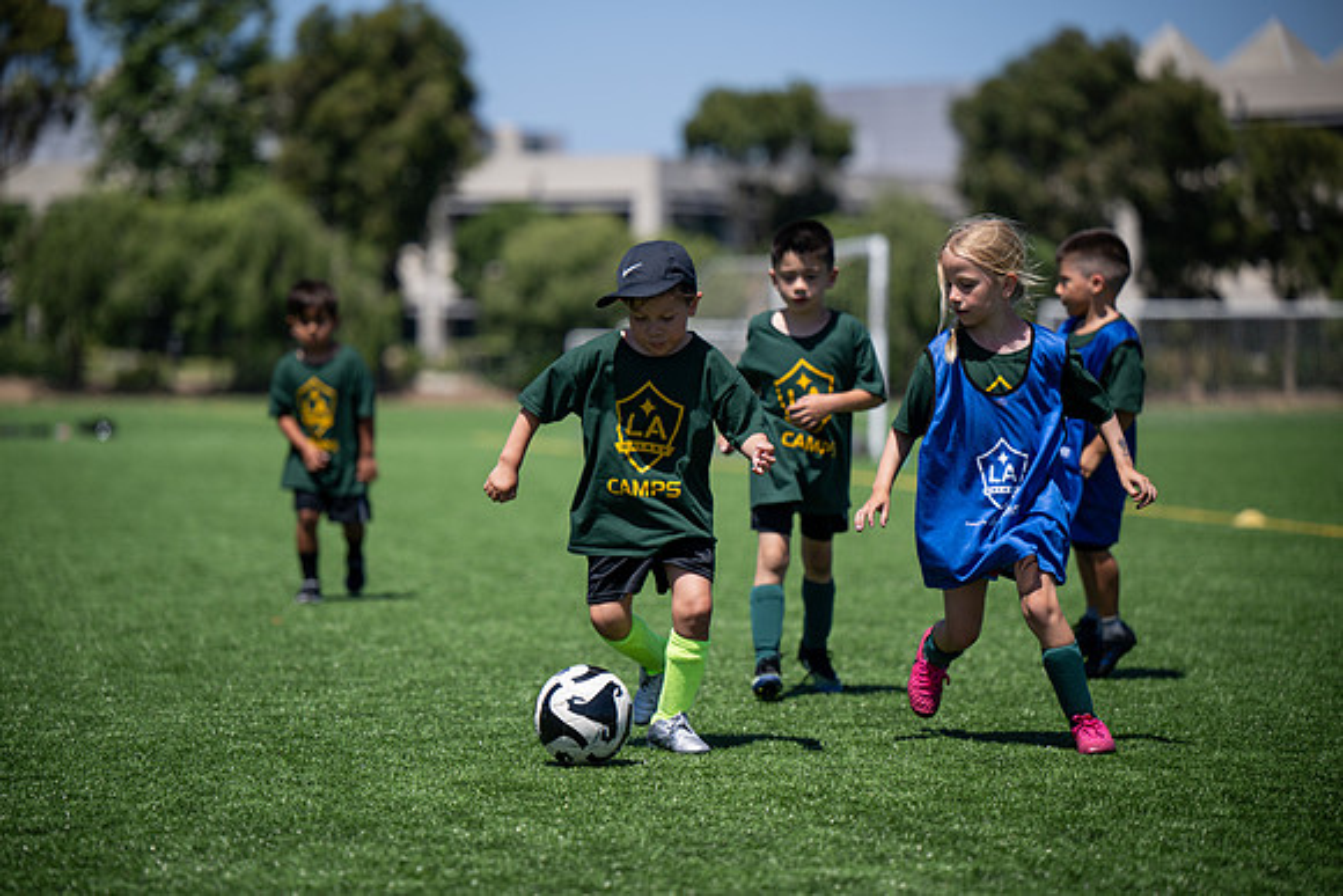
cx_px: 672
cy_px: 448
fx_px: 5037
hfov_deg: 15.2
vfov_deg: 10.2
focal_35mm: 135
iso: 140
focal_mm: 135
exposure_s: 1/2500
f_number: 2.8
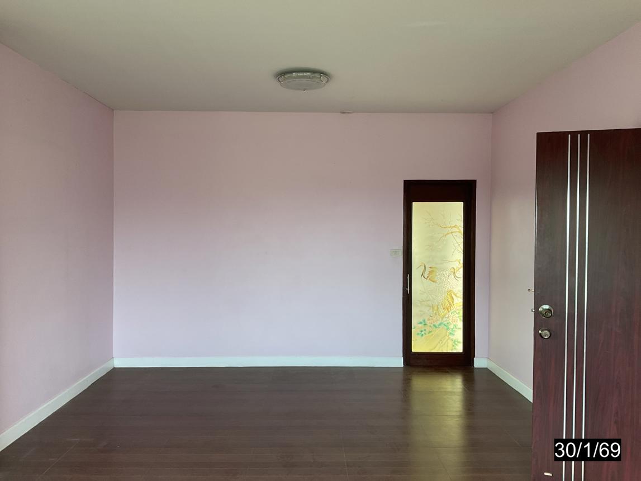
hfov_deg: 61.7
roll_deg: +0.1
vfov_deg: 48.2
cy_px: 240
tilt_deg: -1.9
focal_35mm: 29
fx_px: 537
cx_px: 320
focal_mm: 3
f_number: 1.8
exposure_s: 1/50
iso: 50
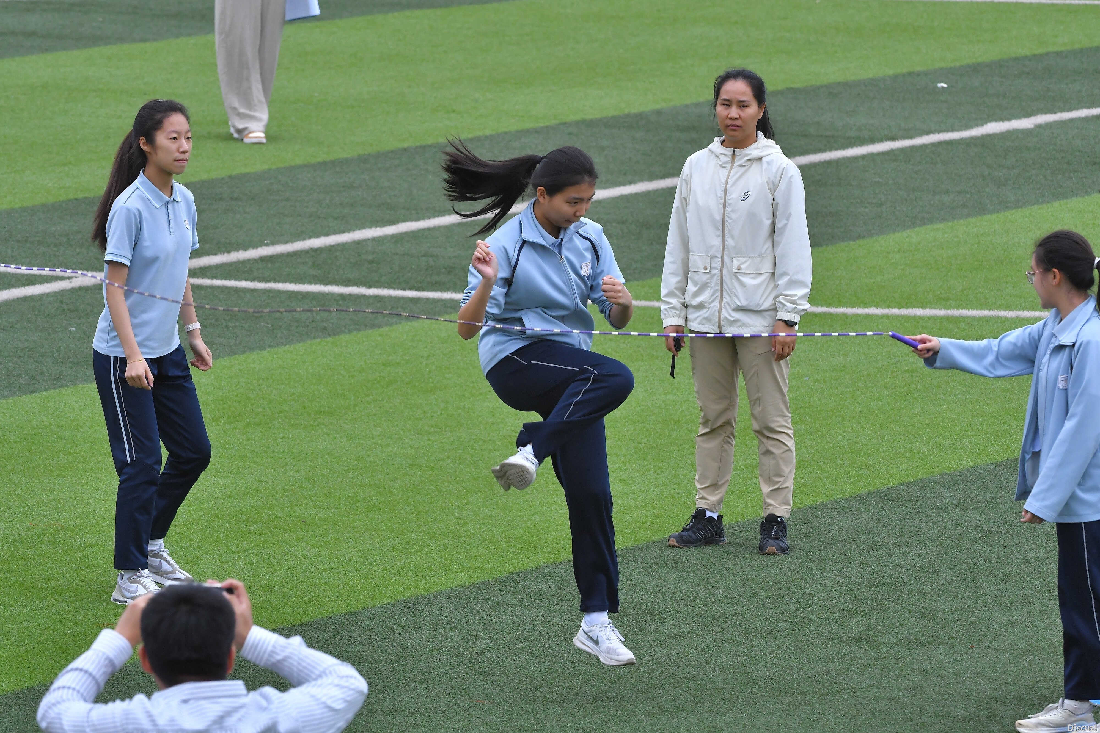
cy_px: 366
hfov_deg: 5.7
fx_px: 11000
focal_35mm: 360
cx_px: 550
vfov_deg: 3.8
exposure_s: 1/1000
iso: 1000
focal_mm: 240
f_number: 10
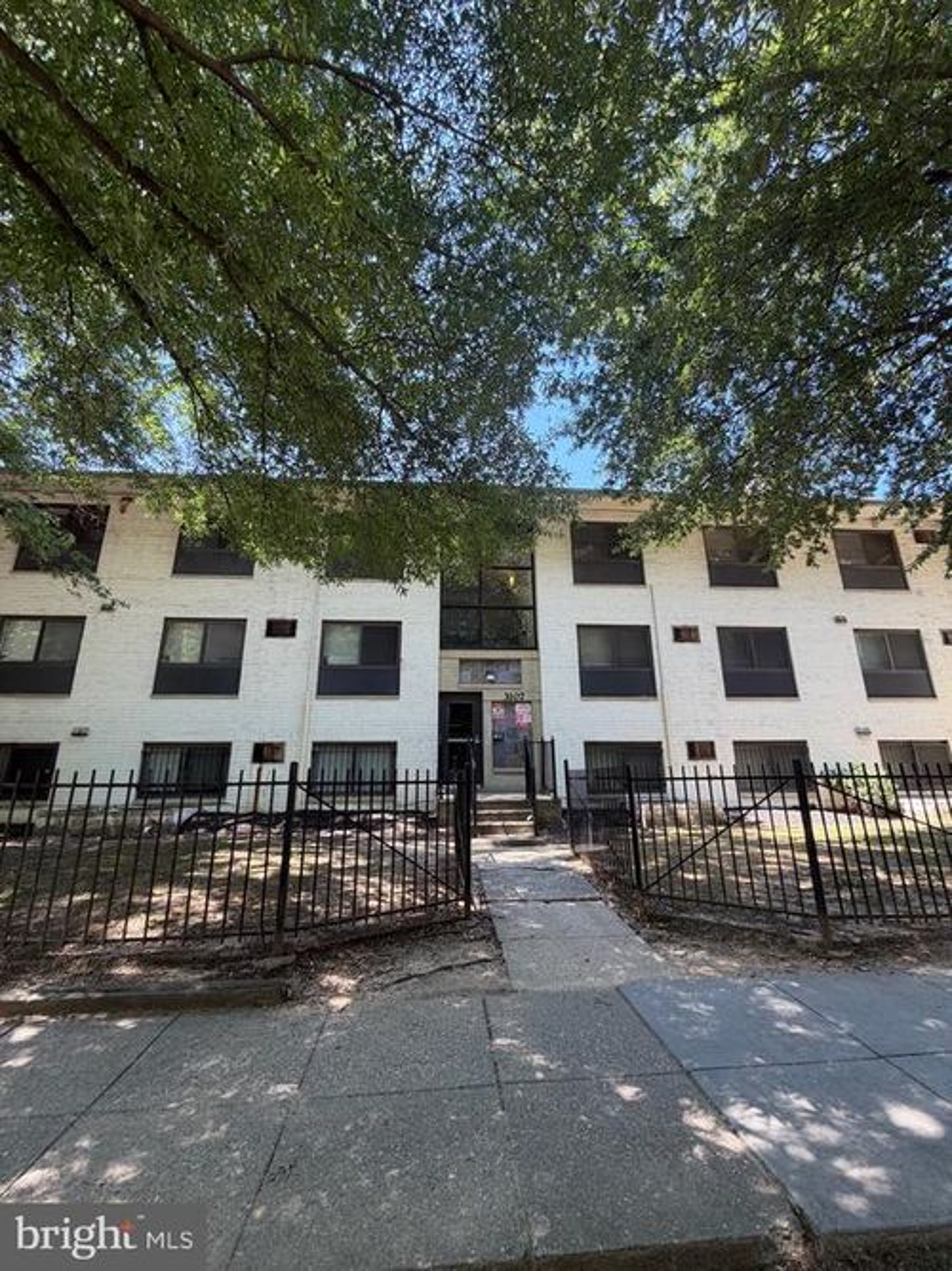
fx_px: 514
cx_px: 476
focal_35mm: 14
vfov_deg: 102.1
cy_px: 636
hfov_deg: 85.7
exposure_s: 1/121
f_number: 2.2
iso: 64
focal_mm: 2.22
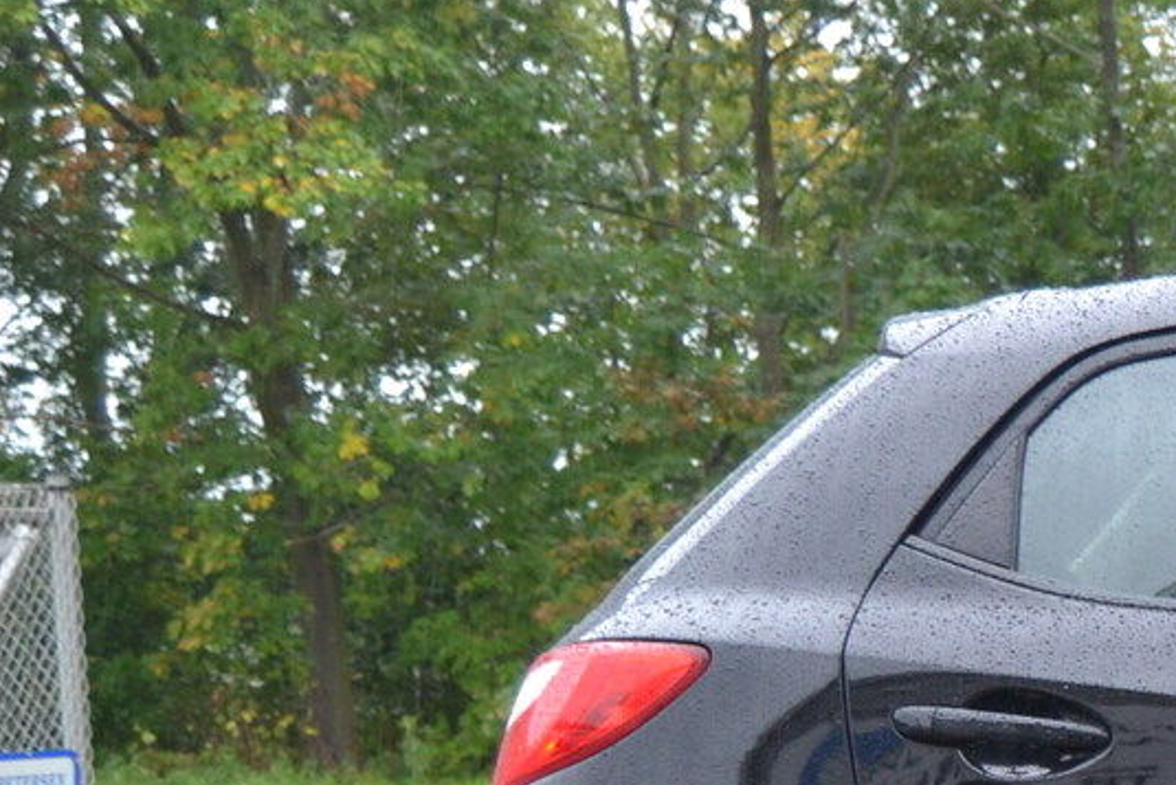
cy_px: 974
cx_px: 2057
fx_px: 4045
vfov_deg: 10.9
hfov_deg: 14.7
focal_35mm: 124
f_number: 4.5
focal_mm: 23
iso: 400
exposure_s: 1/80
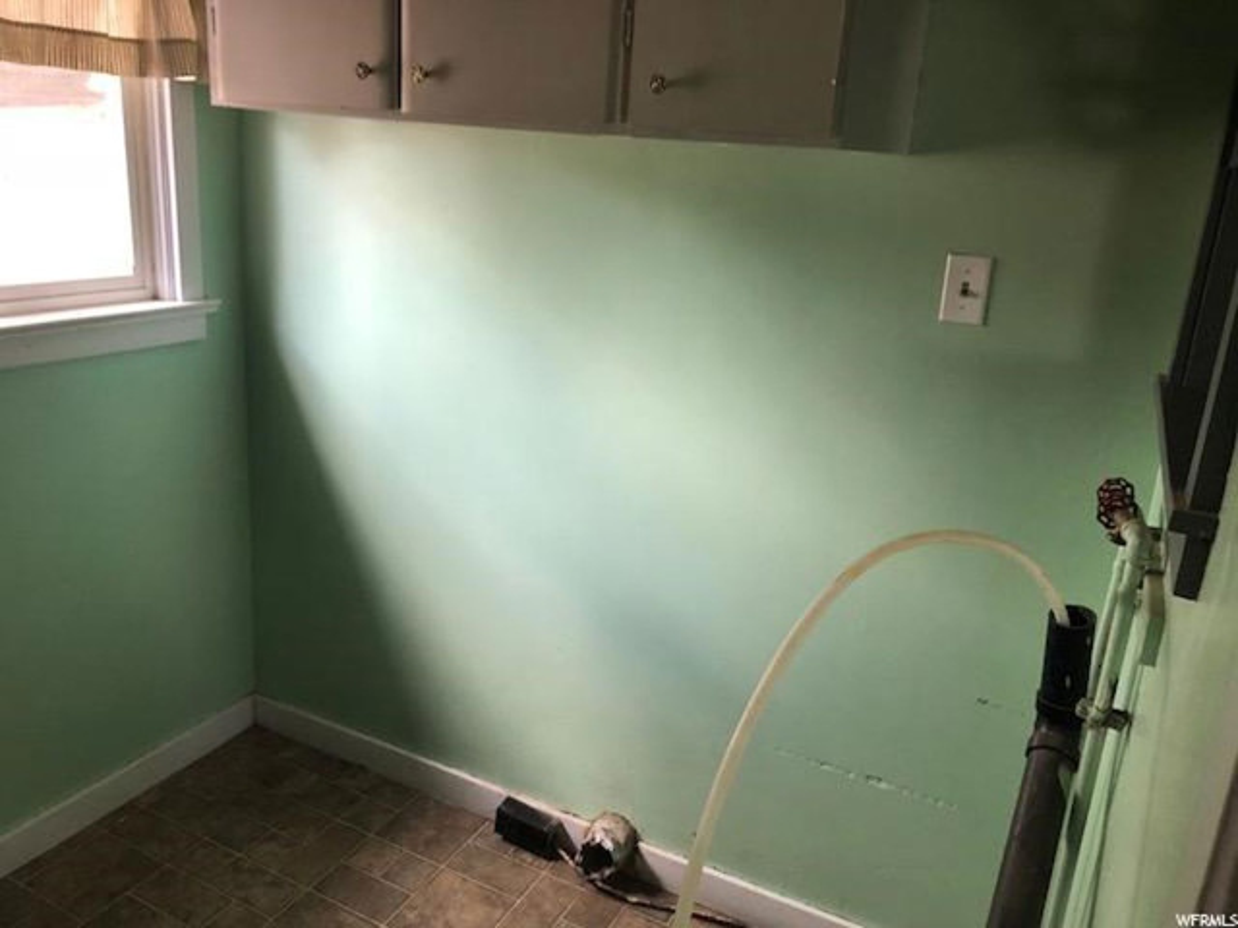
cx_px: 619
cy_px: 464
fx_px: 1001
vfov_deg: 49.7
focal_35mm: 28
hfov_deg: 63.4
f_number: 1.8
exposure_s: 1/23
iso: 40
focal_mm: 3.99
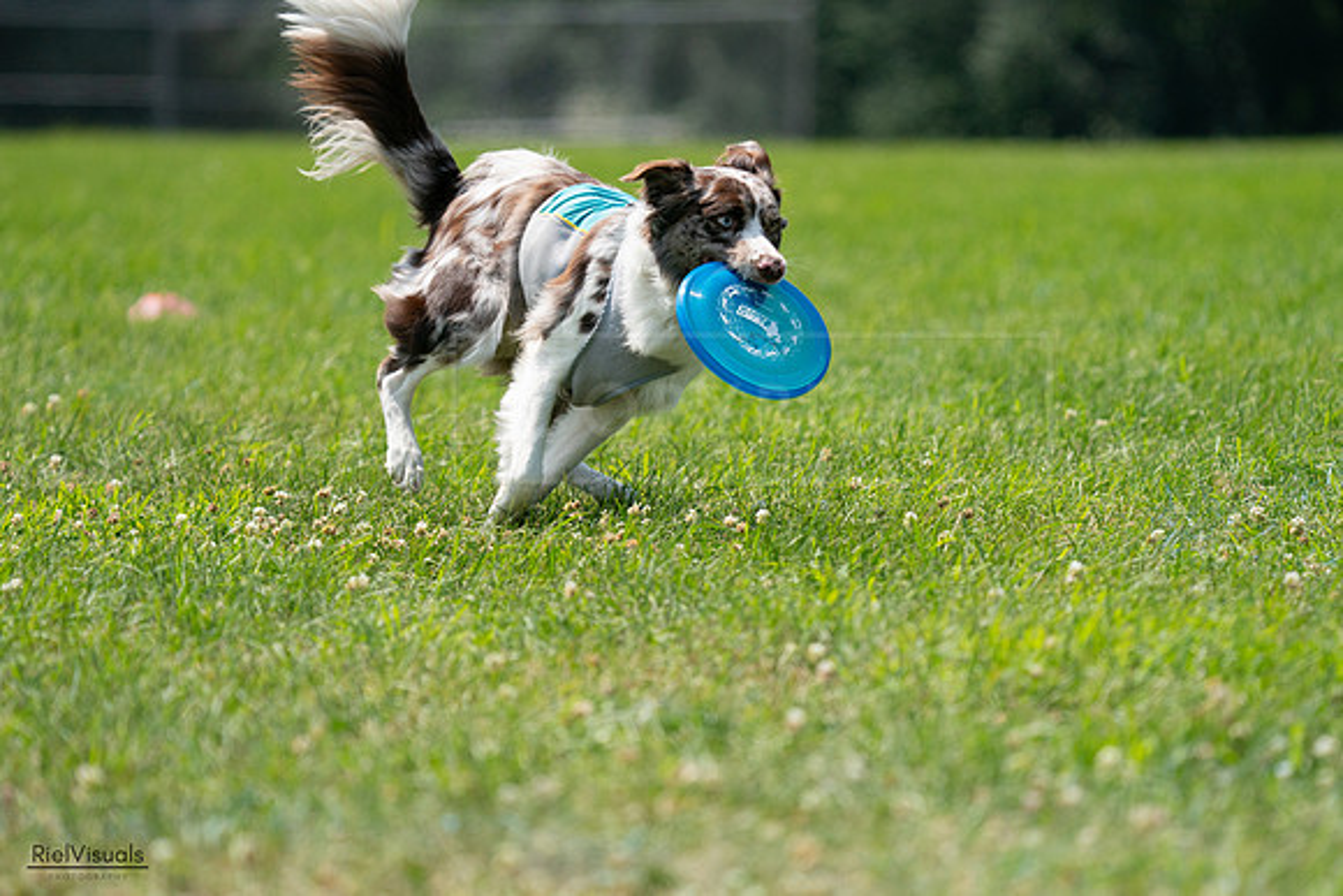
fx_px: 11977
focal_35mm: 321
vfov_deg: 4.3
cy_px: 448
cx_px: 672
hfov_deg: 6.4
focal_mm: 321
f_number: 6.3
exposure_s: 1/4000
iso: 800
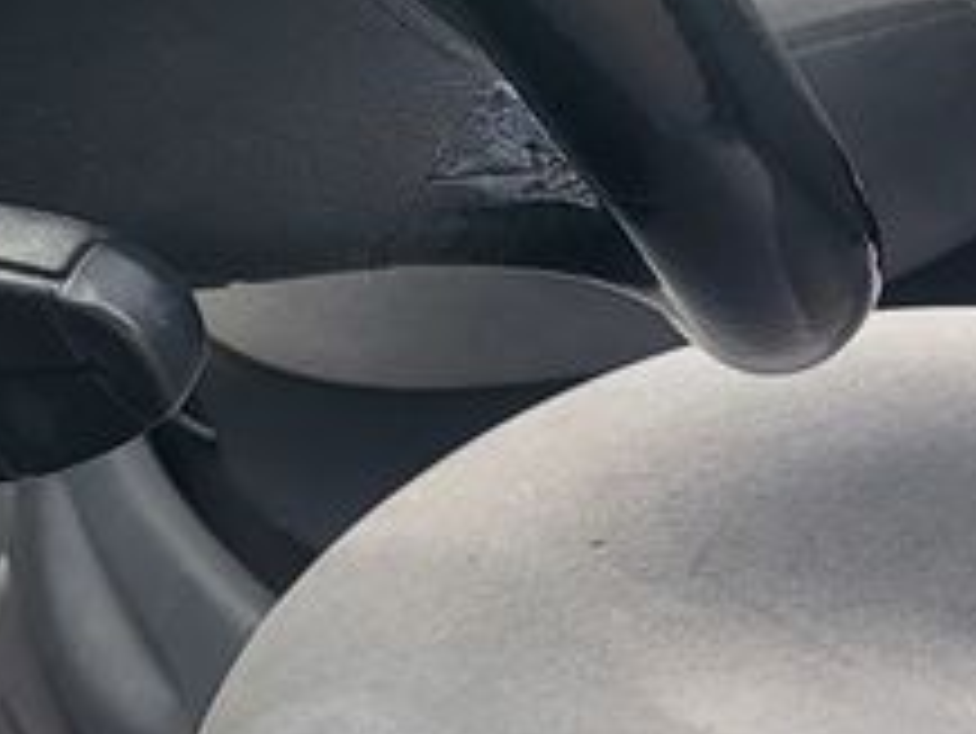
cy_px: -549
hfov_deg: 14.5
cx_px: 1745
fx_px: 3385
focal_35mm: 120
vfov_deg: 11.5
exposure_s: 1/128
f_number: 1.8
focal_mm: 5.4
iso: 40
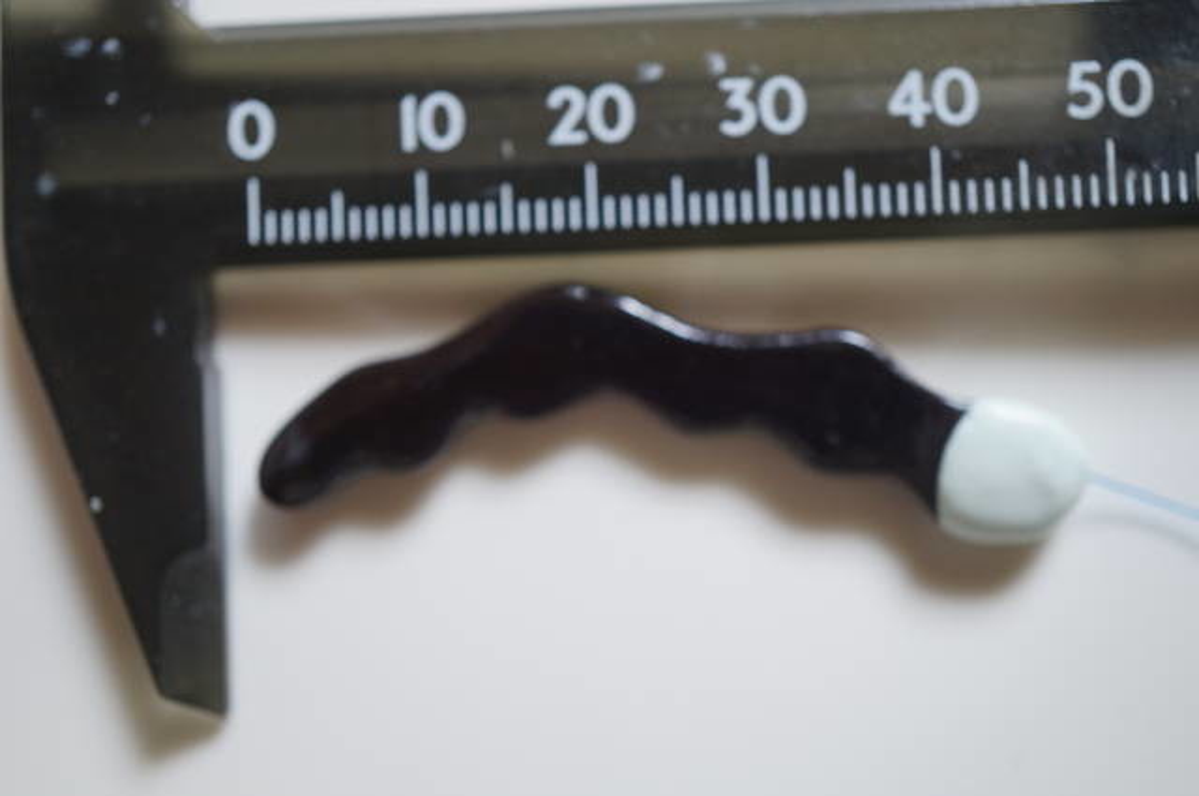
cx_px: 600
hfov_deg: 43.7
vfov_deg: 29.8
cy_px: 398
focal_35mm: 45
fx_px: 1497
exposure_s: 1/60
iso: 500
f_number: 4
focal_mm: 30
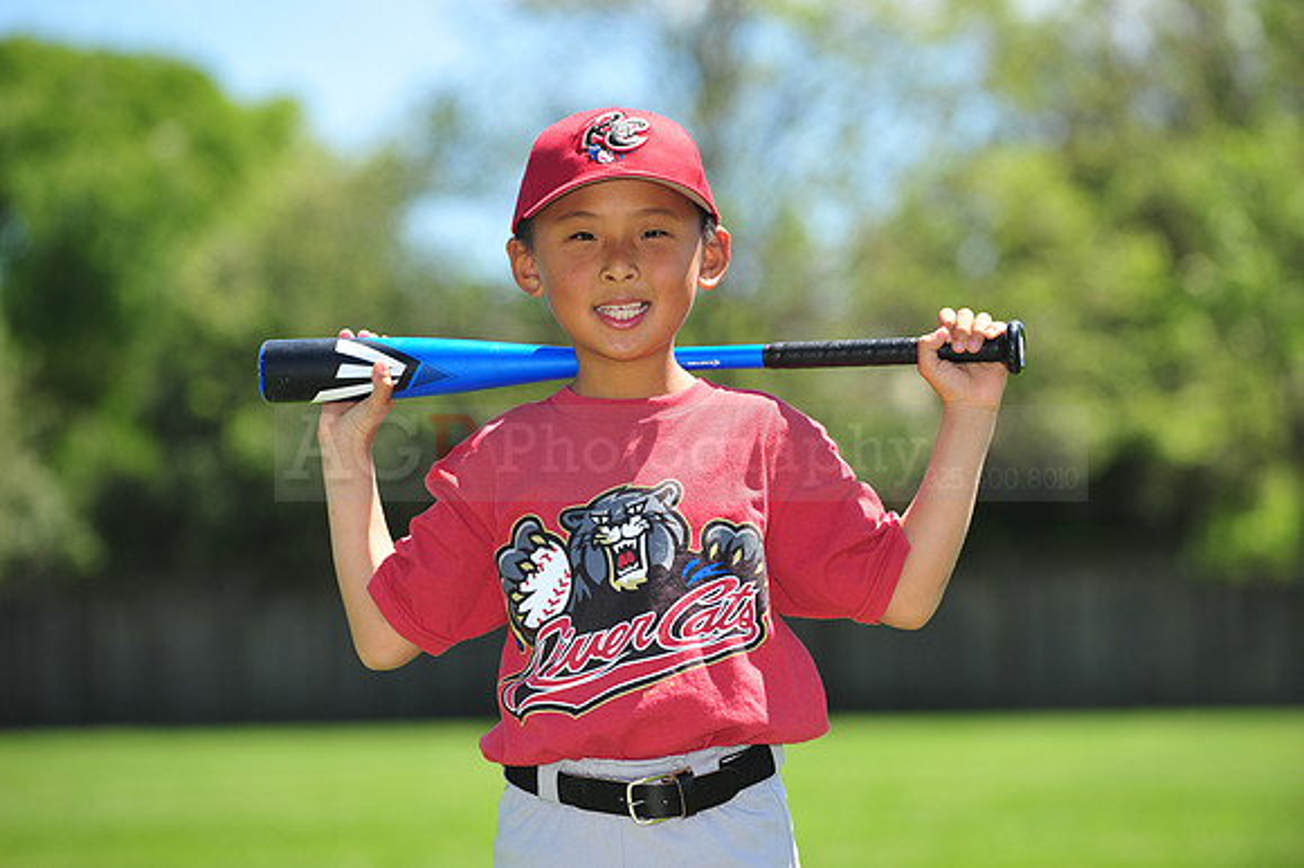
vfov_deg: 8.1
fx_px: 6154
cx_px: 652
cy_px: 434
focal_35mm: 170
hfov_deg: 12.1
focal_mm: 170
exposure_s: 1/640
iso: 200
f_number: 4.5
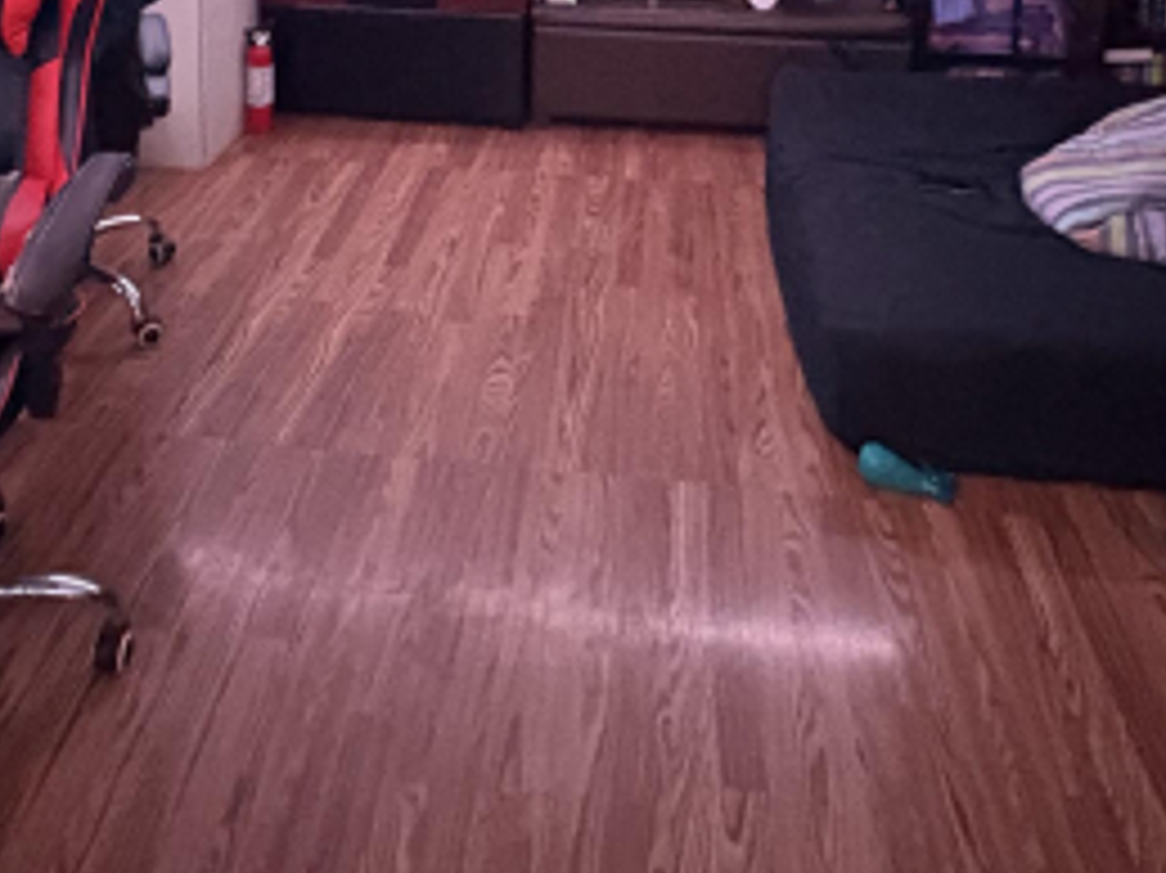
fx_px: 1212
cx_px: 520
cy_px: -194
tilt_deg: -5.9
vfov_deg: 32.3
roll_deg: -1.8
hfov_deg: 51.3
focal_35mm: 36
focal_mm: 2.22
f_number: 2.2
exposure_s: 1/30
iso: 1250
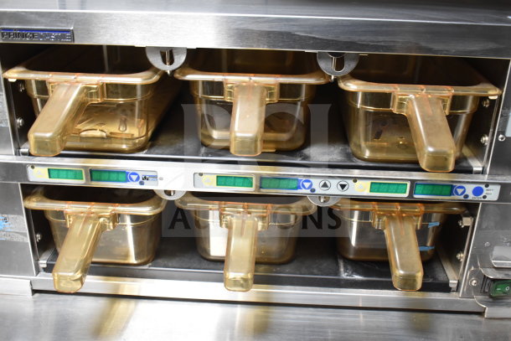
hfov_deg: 49.5
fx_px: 554
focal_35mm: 39
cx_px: 256
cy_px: 170
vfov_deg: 34.2
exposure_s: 1/40
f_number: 4
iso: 1400
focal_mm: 26
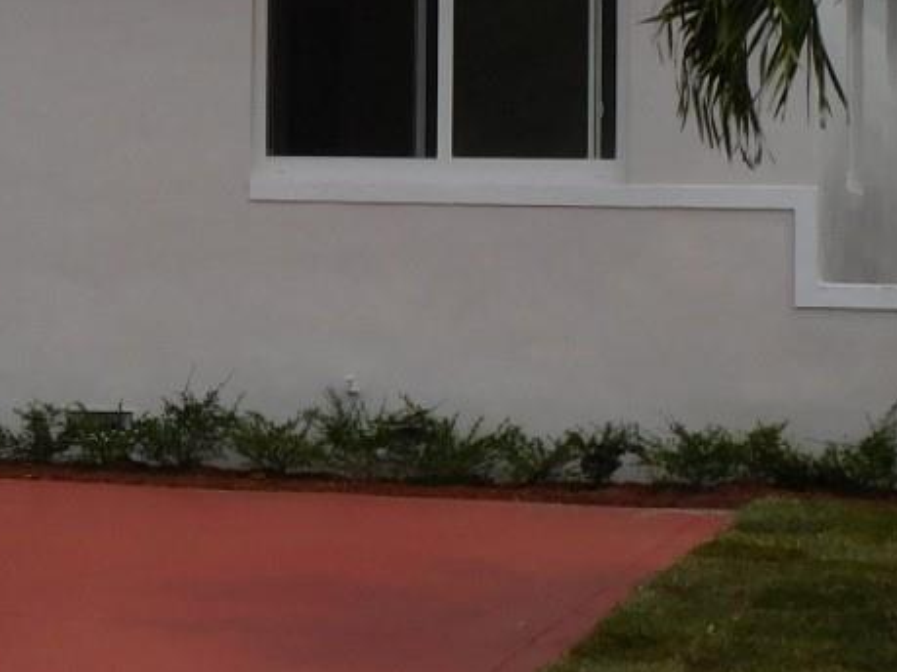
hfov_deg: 15.6
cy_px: 70
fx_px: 3161
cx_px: -156
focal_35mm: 122
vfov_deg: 12.1
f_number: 4.8
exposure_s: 1/1250
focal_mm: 6.3
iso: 125
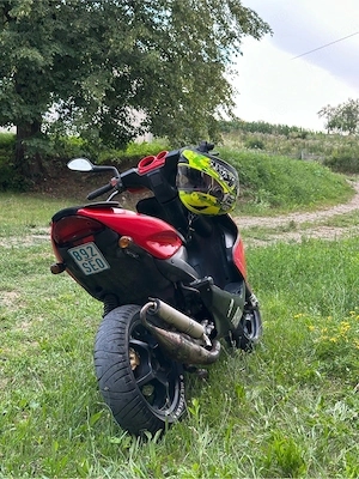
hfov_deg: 30.3
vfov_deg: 39.7
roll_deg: -5.7
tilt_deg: -4.4
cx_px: 180
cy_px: 240
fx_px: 664
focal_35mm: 48
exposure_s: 1/109
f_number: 1.78
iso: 80
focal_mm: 6.86
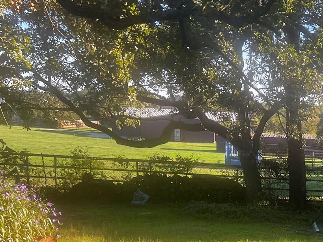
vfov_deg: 21.5
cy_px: 260
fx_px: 606
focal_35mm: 65
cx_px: 328
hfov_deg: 27.9
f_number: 1.5
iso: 50
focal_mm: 5.7
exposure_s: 1/365
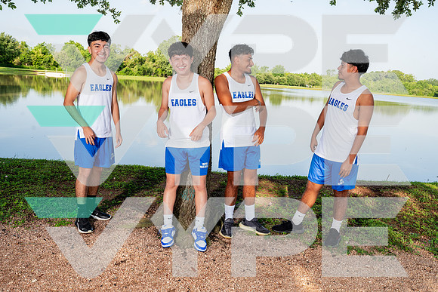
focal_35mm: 32
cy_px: 146
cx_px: 219
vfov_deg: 41.1
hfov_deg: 58.7
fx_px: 389
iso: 400
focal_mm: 32
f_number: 8
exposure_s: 1/250
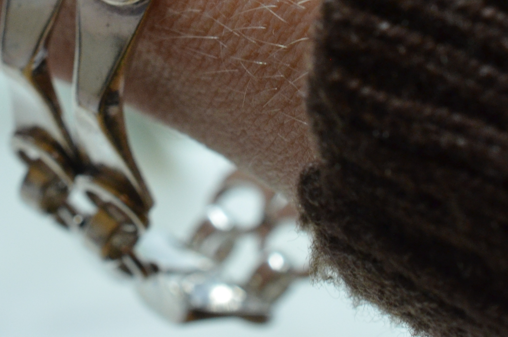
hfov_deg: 13.5
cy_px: -72
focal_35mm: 152
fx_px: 2140
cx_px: 154
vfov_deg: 8.9
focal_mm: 40
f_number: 9
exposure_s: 1/125
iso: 1000
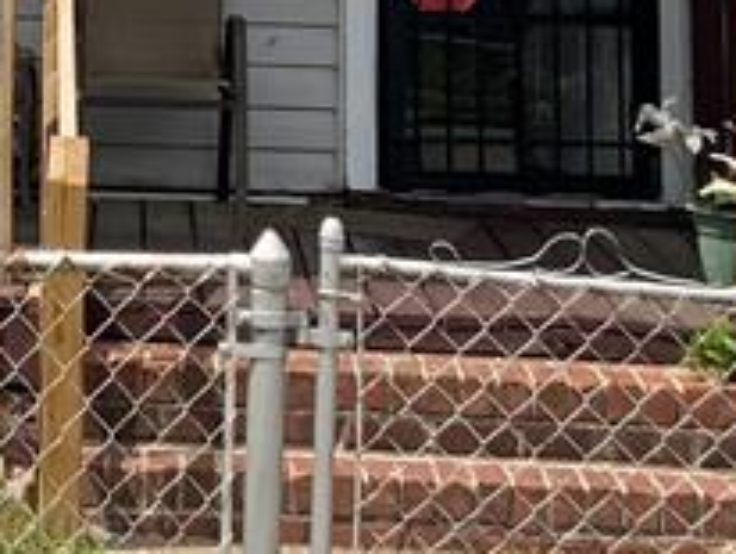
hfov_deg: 13.4
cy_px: -443
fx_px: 3065
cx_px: -68
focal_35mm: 144
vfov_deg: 9.8
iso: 16
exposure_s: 1/1848
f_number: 1.8
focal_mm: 3
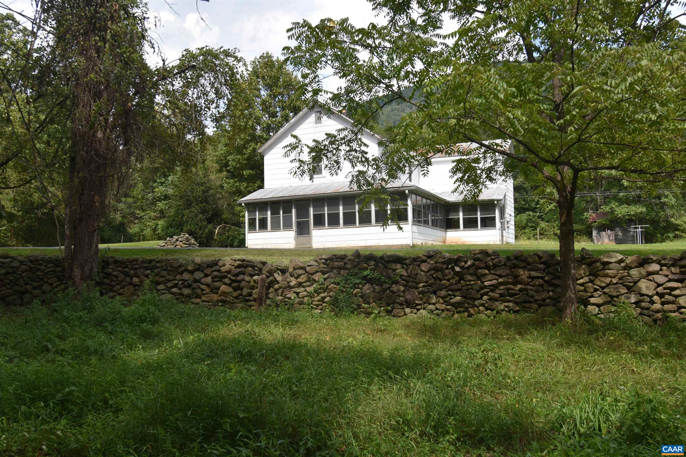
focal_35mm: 28
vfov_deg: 45.7
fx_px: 543
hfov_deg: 64.6
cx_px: 343
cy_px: 228
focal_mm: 19
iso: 140
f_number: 8
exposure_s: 1/250
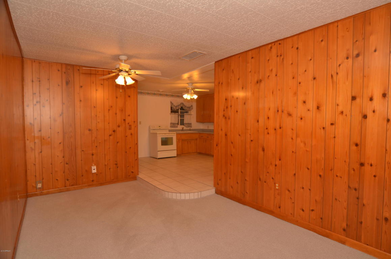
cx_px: 196
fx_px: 195
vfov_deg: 67.2
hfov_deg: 90.1
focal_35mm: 18
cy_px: 130
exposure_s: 1/60
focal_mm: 12
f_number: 5.6
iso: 400
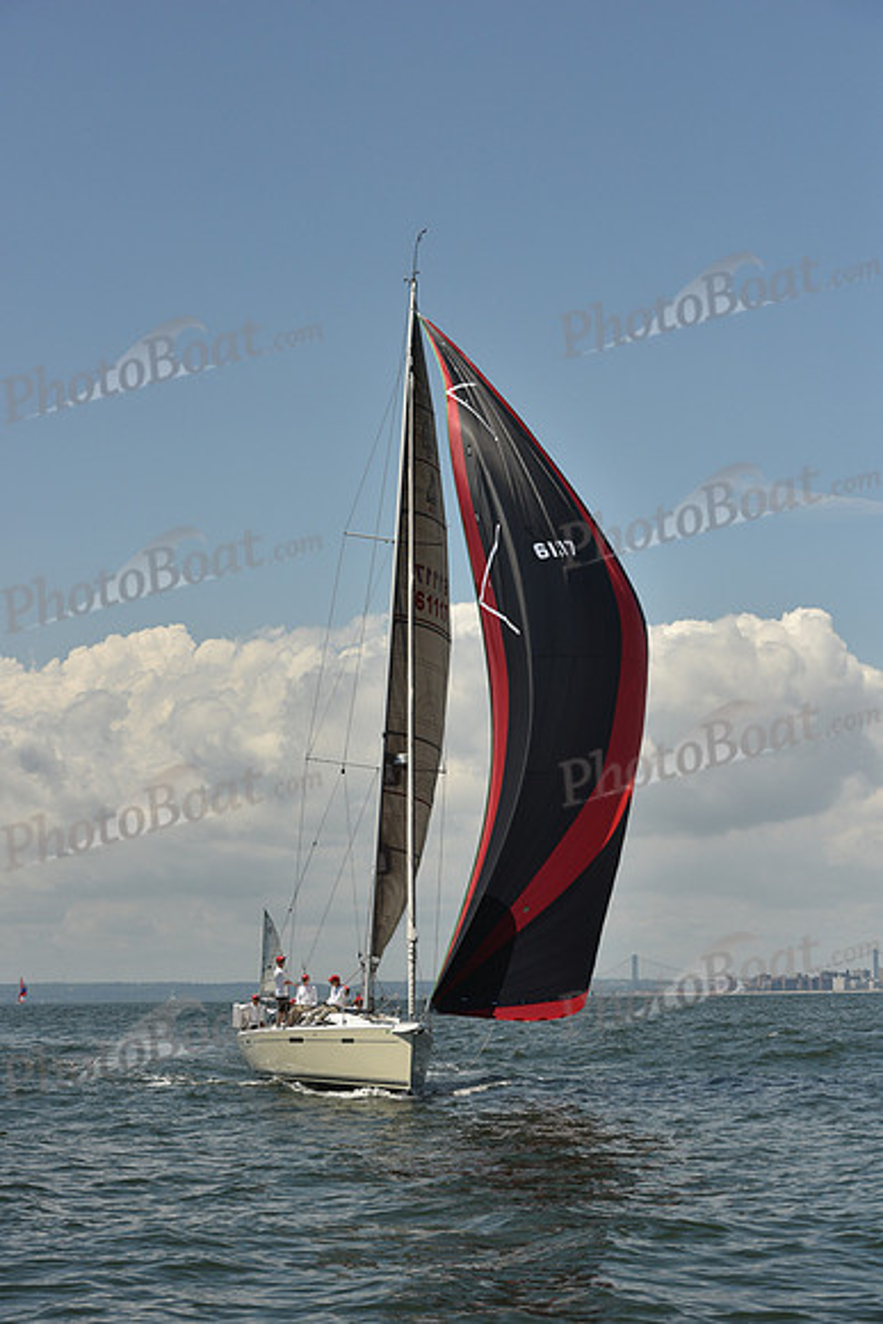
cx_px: 442
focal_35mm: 70
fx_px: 2574
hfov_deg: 19.5
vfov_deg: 28.8
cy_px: 662
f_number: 8
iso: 320
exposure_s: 1/2000
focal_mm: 70
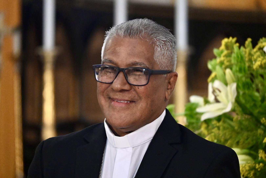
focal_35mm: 375
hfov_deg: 5.5
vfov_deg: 3.7
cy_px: 89
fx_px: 2771
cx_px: 133
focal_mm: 250
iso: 6400
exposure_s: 1/200
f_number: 6.3
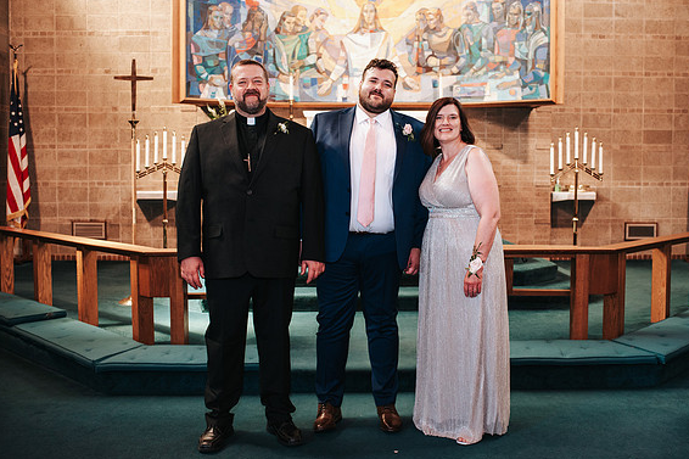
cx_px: 378
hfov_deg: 48.4
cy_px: 213
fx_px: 765
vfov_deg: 33.4
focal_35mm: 40
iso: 1000
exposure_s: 1/125
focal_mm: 35
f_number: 3.2
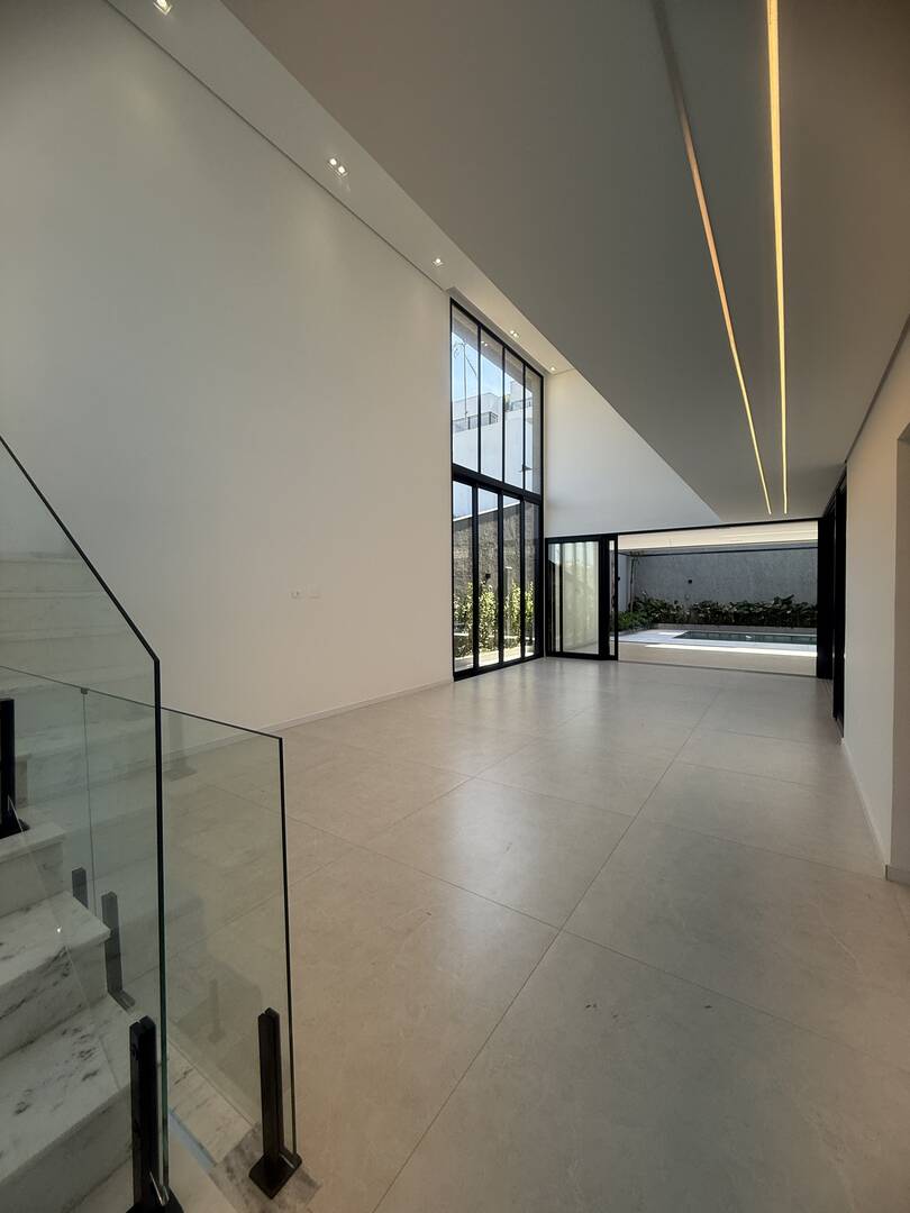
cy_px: 606
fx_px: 491
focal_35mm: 14
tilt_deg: -1.0
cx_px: 455
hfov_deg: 85.7
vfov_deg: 102.1
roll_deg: -0.3
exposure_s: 1/427
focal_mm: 2.22
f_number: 2.2
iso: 64
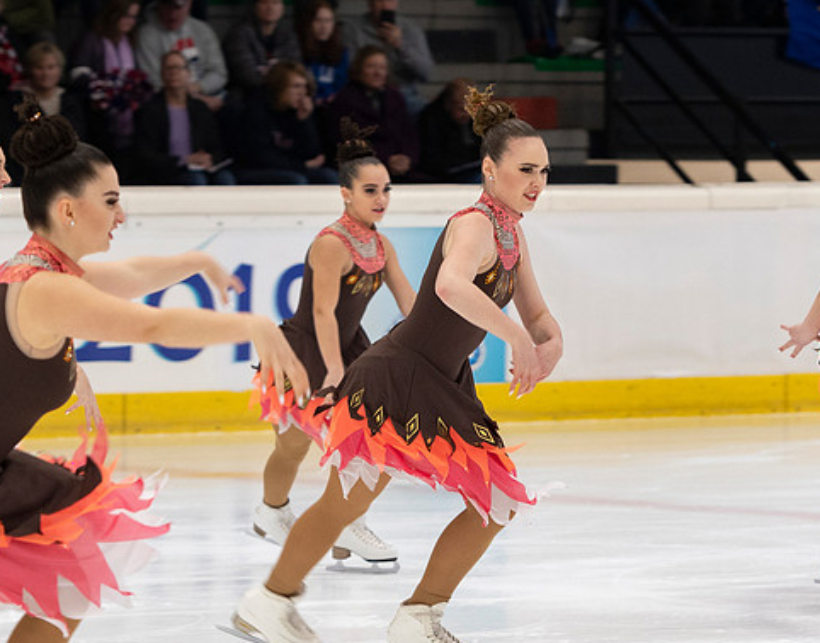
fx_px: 6960
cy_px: 316
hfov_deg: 6.7
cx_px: 521
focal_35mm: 289
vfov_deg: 5.3
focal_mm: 110
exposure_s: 1/200
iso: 1000
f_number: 4
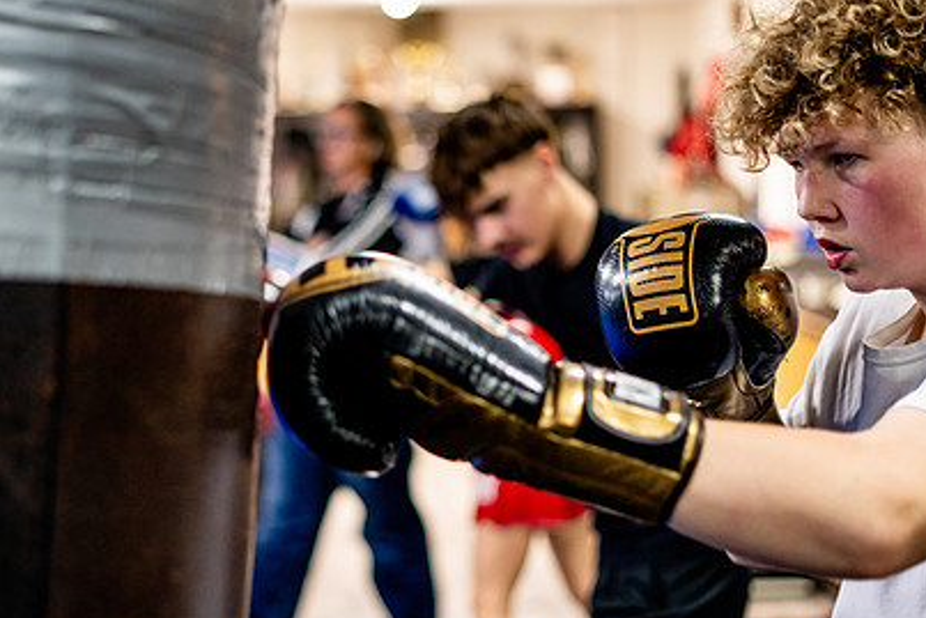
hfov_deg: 28.0
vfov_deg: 18.9
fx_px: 1853
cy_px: 316
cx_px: 404
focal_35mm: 72
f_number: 1.8
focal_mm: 50
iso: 2500
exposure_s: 1/500
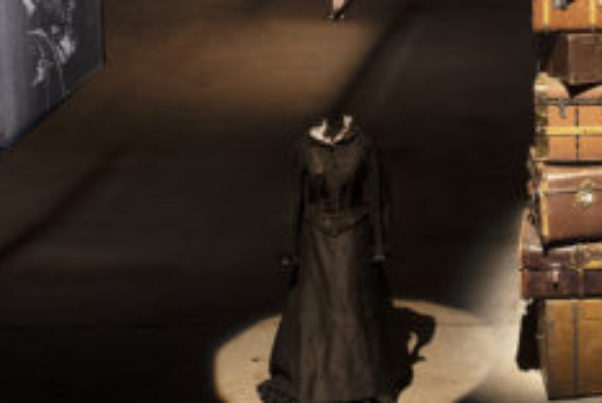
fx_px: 2093
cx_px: 674
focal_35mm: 125
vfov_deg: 10.7
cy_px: -137
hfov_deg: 15.9
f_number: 7.1
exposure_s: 2
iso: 200
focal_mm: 38
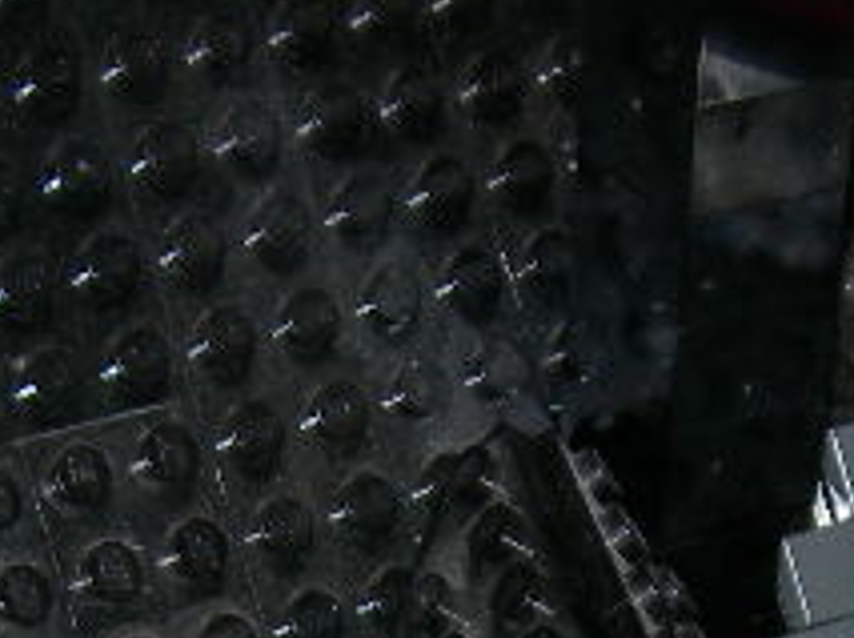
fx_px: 4507
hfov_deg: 10.8
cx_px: 421
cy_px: 1059
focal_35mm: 183
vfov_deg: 7.9
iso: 50
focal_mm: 7.8
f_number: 2.8
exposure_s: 1/60.1
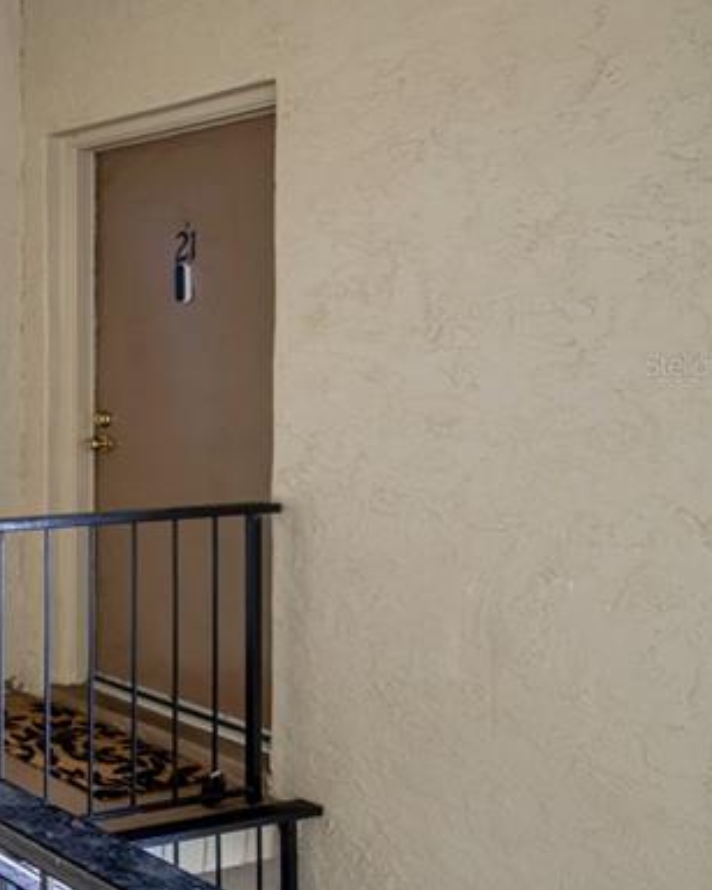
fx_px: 1087
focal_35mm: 41
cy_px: 364
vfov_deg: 44.4
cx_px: -411
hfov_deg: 25.2
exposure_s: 1/1.67
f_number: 8
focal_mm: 11
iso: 200
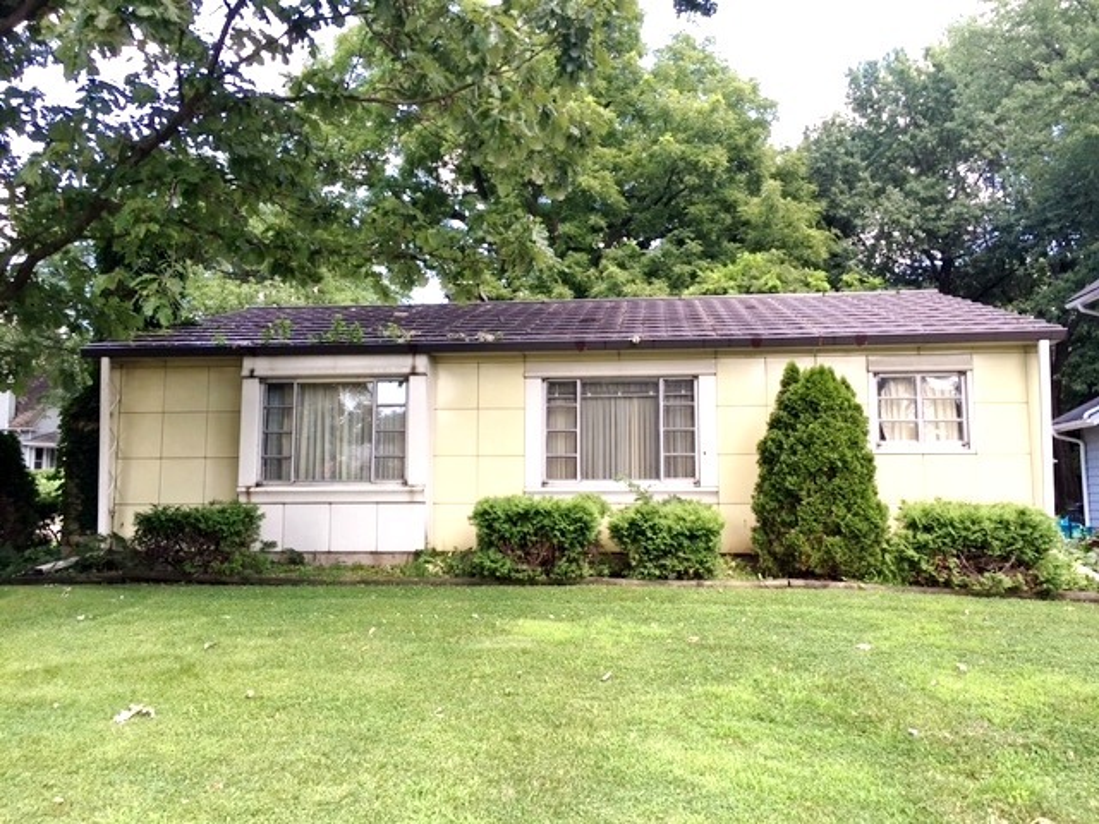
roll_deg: +1.8
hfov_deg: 61.7
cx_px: 550
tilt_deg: +4.8
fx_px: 921
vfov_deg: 48.2
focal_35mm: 29
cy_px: 412
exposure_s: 1/120
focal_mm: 4.15
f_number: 2.2
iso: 25
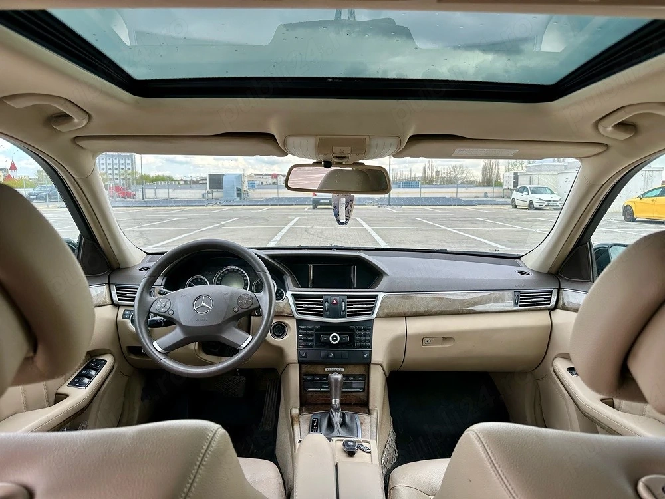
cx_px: 332
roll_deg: +0.4
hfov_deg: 71.6
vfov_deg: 56.8
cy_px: 250
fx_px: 461
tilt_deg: -7.2
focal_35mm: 24
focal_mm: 6.86
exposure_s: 1/422
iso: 80
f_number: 1.78
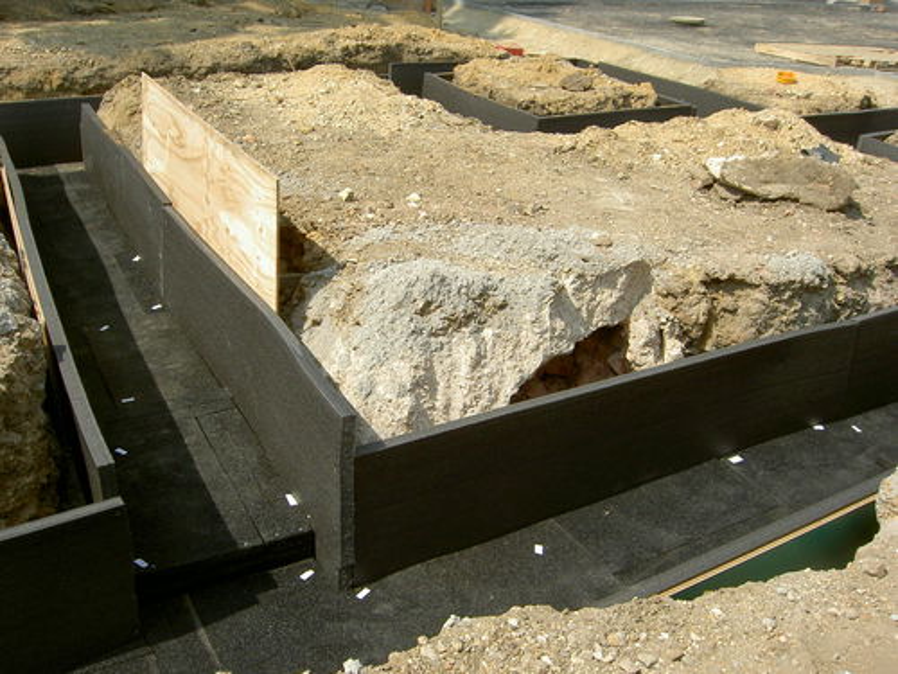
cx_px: 449
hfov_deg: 54.0
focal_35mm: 34
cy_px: 337
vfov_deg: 41.8
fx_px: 882
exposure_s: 1/400
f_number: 4.7
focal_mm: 5.6
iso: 50
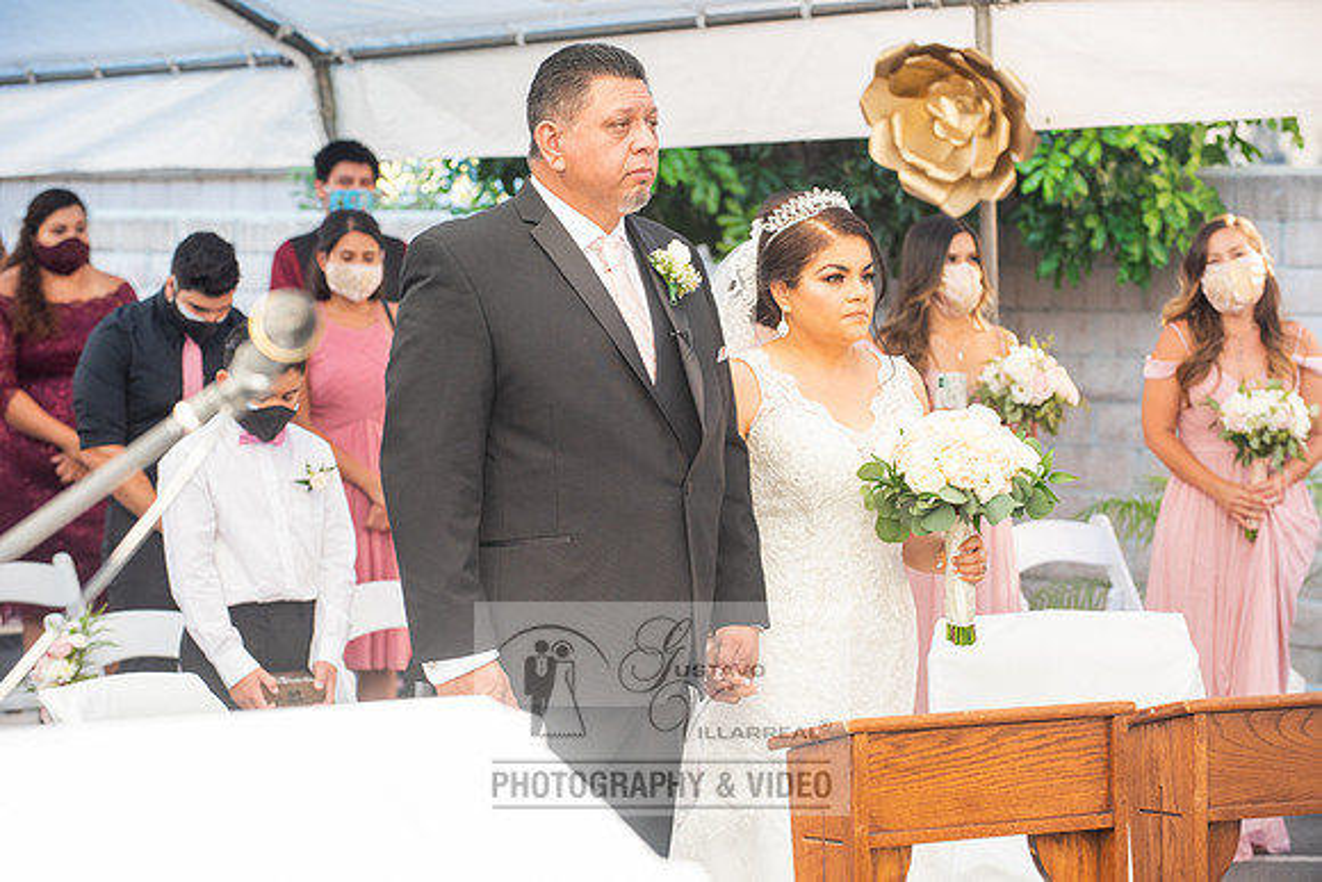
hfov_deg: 15.8
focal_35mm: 130
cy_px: 441
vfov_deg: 10.6
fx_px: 4775
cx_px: 661
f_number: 5.6
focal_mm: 130
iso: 640
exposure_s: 1/160
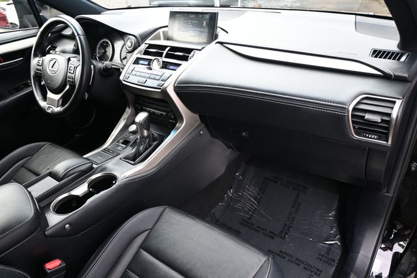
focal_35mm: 27
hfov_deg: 67.4
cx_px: 208
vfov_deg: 47.9
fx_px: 313
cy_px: 139
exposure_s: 1/125
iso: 900
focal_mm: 18
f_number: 3.5
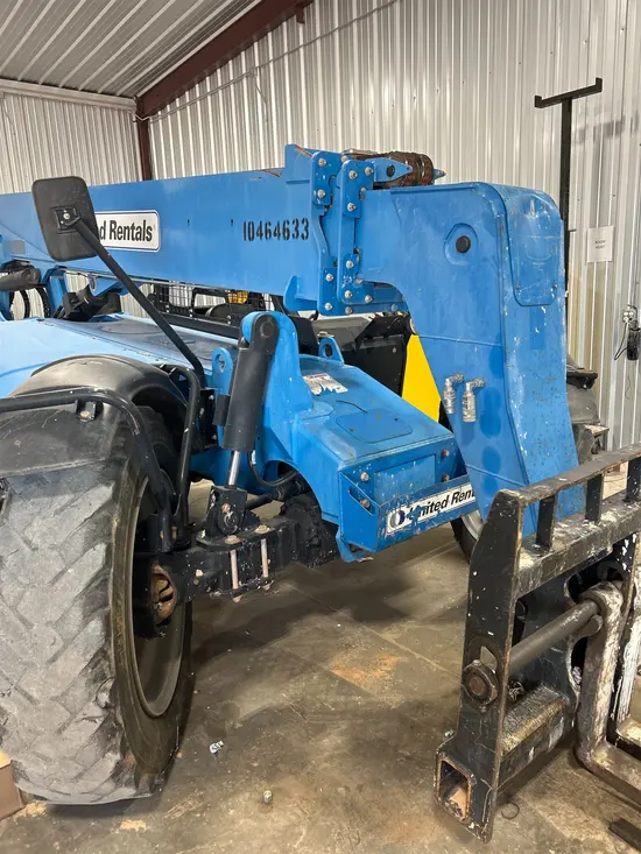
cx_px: 320
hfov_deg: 53.1
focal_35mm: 26
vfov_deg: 67.3
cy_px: 427
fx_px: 642
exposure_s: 1/77
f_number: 1.5
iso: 125
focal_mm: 5.7
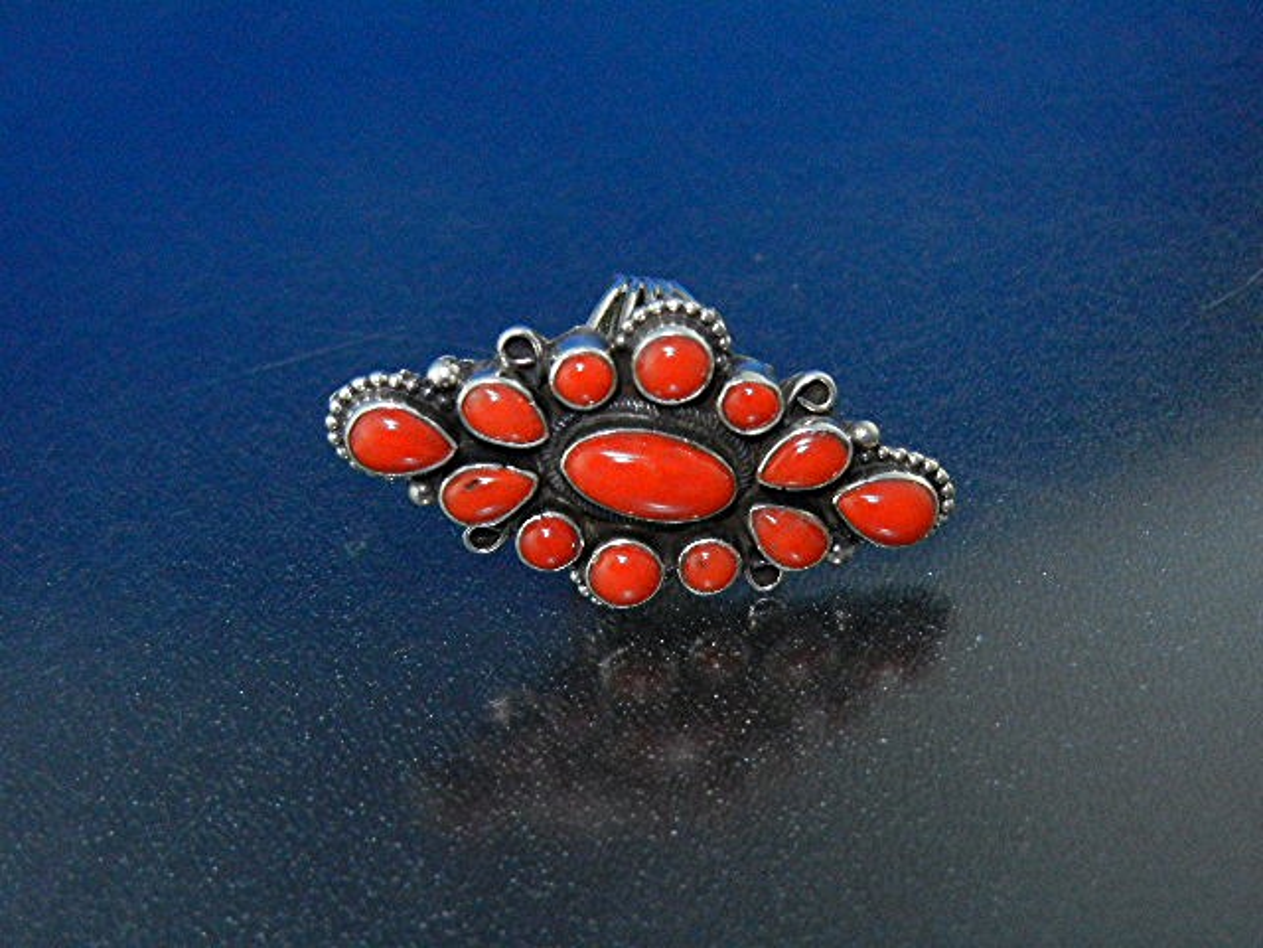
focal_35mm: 52
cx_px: 632
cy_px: 474
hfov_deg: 36.8
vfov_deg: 28.0
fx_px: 1897
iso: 800
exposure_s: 1/30
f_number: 7.8
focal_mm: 9.3
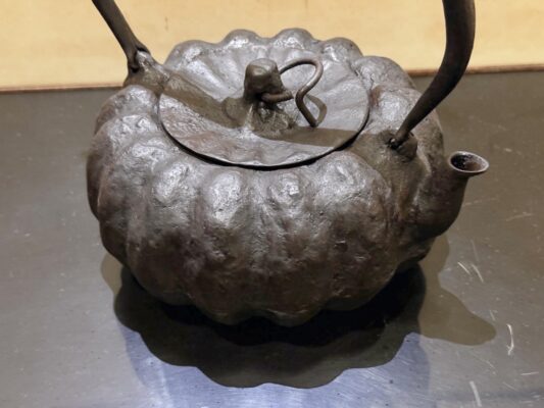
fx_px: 755
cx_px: 272
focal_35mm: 48
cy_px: 204
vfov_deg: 30.3
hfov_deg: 39.6
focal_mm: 6.76
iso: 500
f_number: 1.78
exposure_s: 1/32
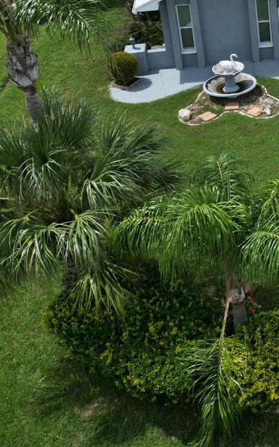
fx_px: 694
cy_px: 90
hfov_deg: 20.8
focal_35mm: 57
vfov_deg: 34.6
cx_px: 359
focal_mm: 6.72
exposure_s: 1/2500
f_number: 1.7
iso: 100
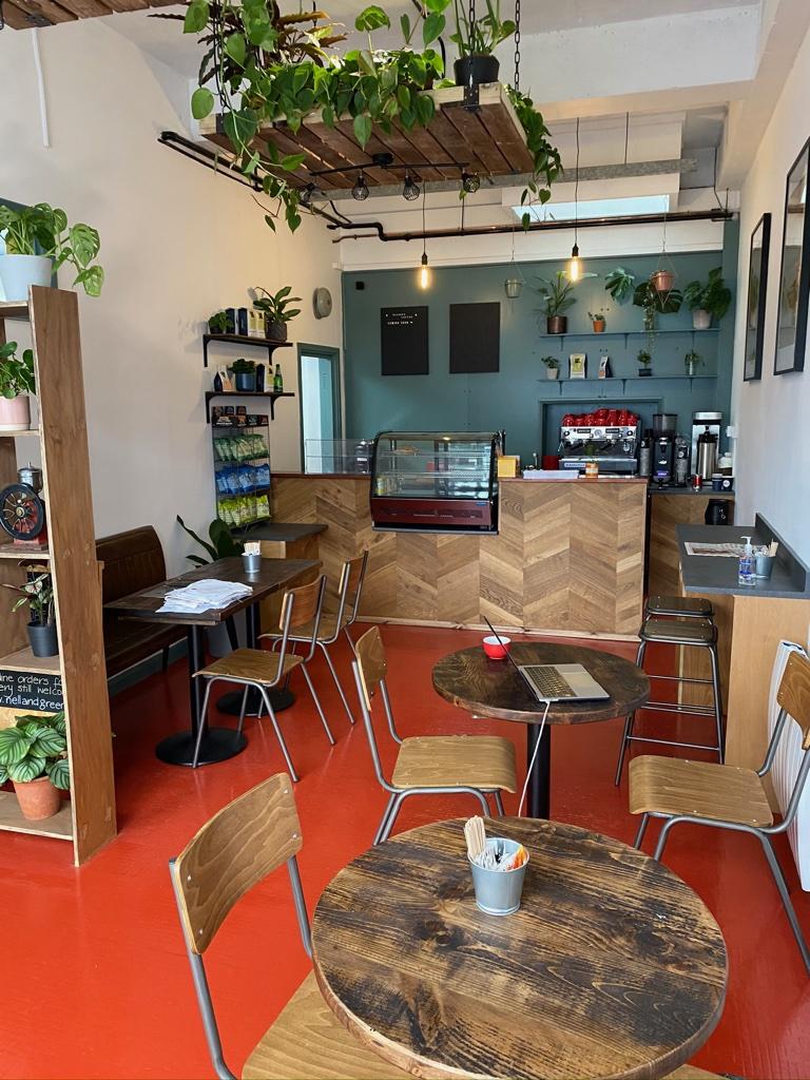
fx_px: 811
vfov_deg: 67.3
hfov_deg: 53.1
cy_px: 540
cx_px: 405
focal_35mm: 26
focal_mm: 4.25
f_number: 1.8
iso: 200
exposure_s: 1/60
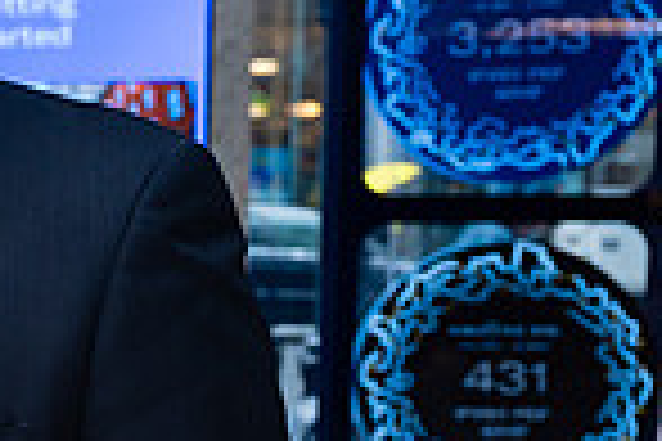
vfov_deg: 10.9
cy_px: 450
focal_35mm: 125
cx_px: -571
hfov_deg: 14.3
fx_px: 2298
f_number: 4
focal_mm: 29
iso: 400
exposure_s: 1/160
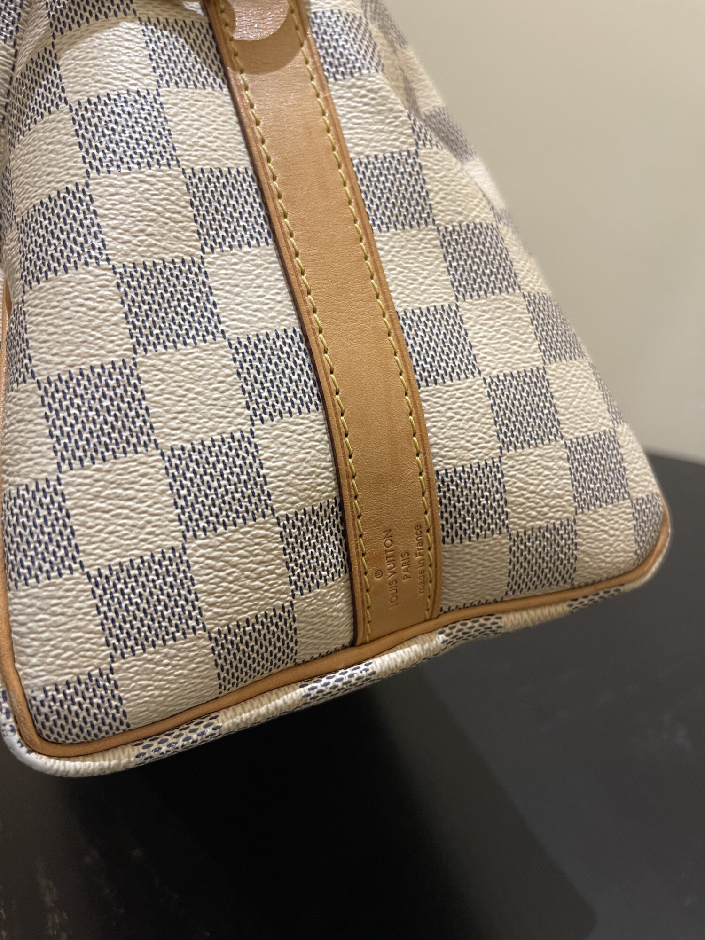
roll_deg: +2.1
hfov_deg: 54.9
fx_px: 679
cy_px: 470
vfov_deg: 69.4
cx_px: 352
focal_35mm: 25
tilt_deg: -23.5
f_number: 1.6
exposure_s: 1/50
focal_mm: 5.1
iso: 320
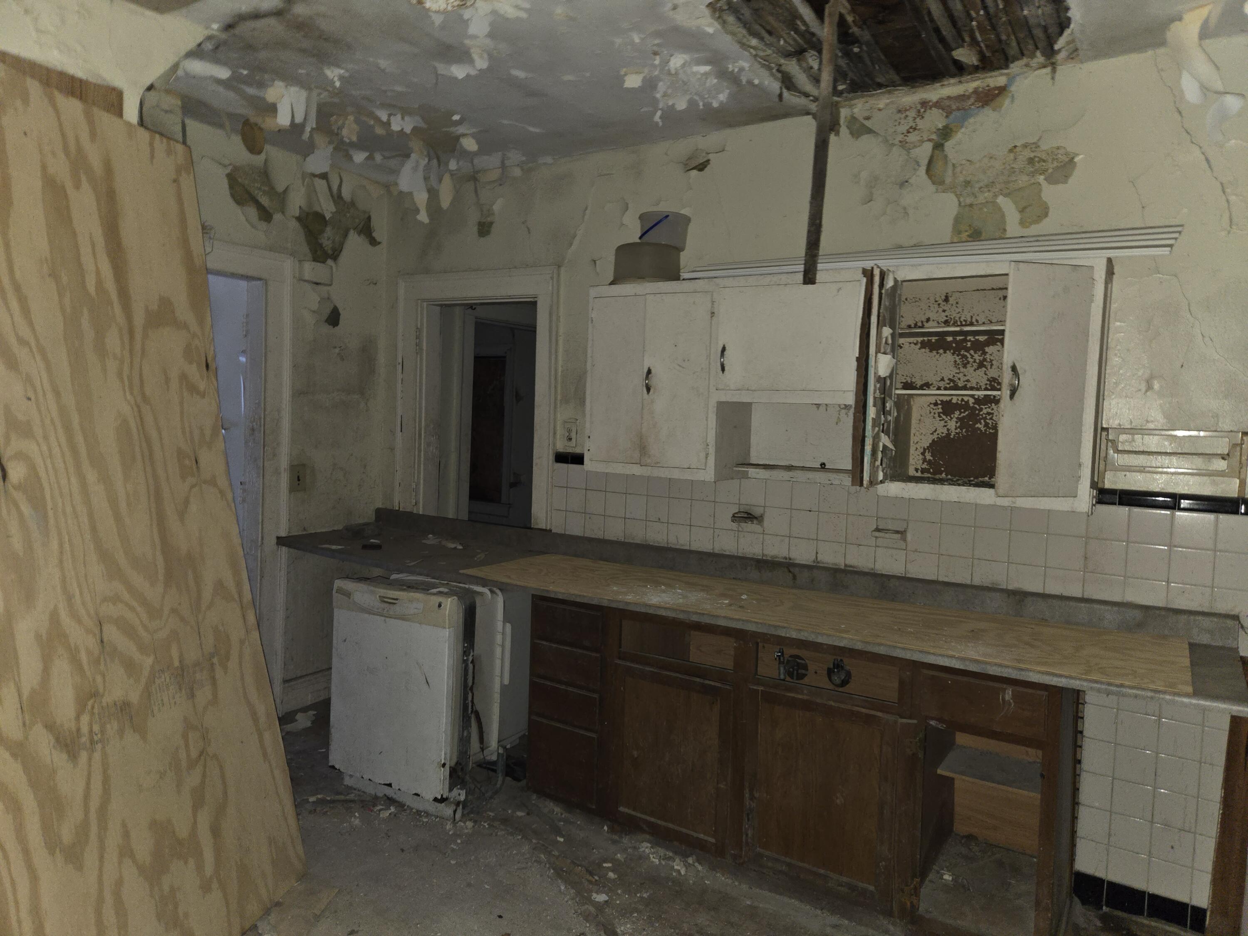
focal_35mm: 23
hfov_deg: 73.9
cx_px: 624
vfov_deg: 58.9
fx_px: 829
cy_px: 468
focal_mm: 5.4
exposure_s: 1/12
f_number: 1.8
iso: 200
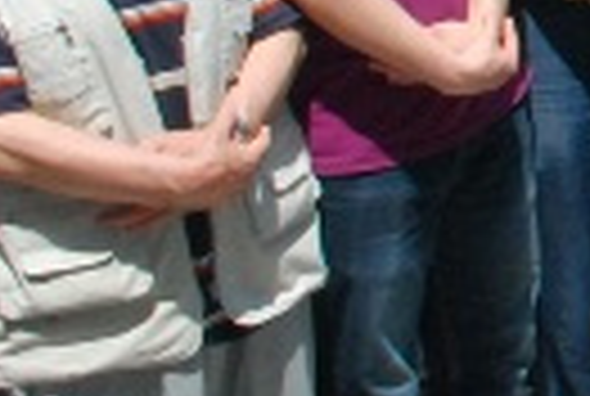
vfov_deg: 8.2
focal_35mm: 161
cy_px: -356
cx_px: 1428
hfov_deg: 10.8
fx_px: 2645
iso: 1000
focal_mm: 22
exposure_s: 1/200
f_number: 25
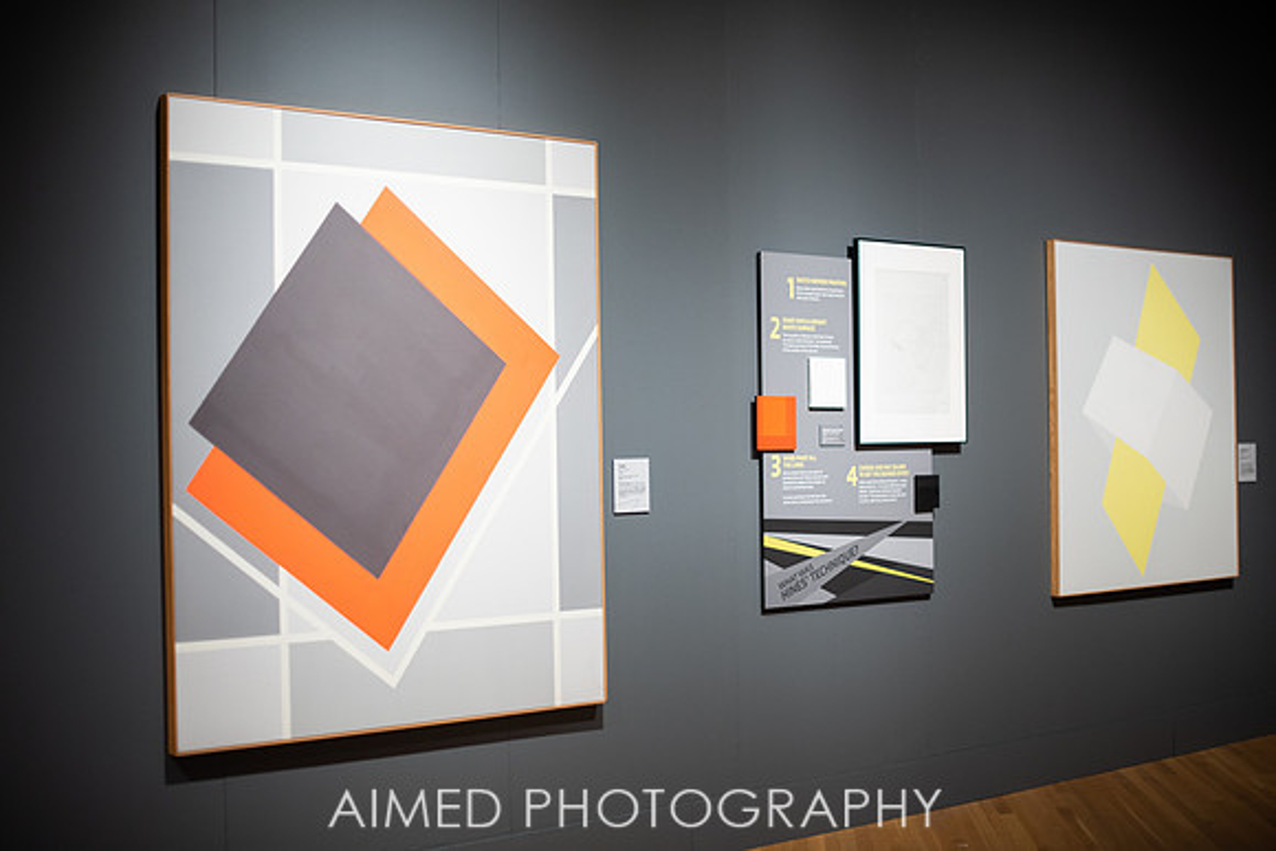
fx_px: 1773
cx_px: 638
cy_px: 426
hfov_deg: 39.6
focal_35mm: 50
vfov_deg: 27.0
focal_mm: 50
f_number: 1.4
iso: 400
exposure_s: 1/125
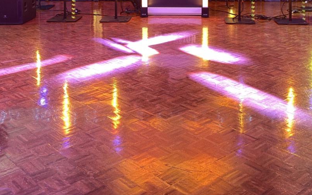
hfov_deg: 39.4
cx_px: 186
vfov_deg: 23.3
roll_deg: +0.1
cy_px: -37
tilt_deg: -4.6
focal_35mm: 51
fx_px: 434
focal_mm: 6.76
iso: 1600
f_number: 1.78
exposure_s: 1/15
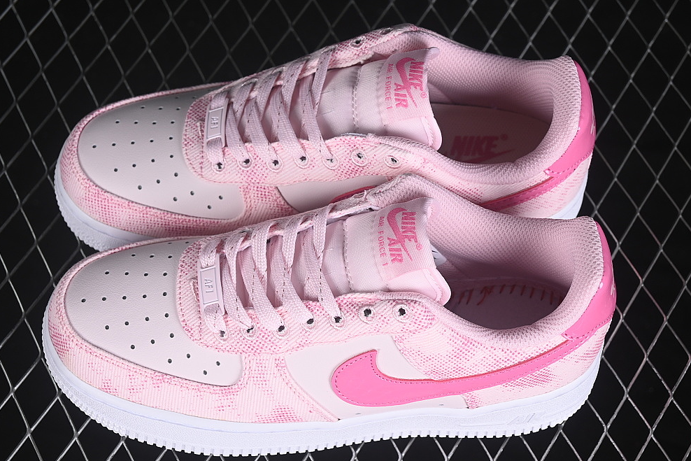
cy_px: 234
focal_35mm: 82
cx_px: 335
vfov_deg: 16.7
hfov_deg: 24.8
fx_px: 1574
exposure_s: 1/80
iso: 160
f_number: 7.1
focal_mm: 50
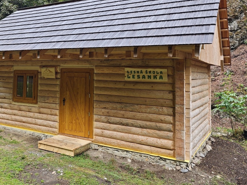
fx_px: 250
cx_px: 78
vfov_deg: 40.0
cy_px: 56
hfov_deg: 51.4
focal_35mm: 35
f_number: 1.6
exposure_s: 1/370
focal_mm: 6.55
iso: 50
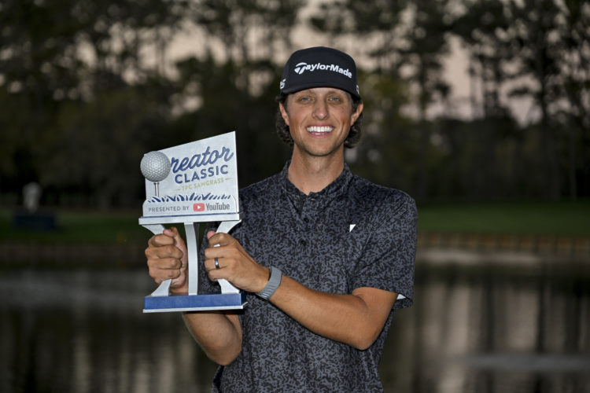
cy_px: 196
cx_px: 295
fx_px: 1721
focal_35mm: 105
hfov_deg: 19.5
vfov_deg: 13.0
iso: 1000
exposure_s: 1/250
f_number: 4
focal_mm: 105
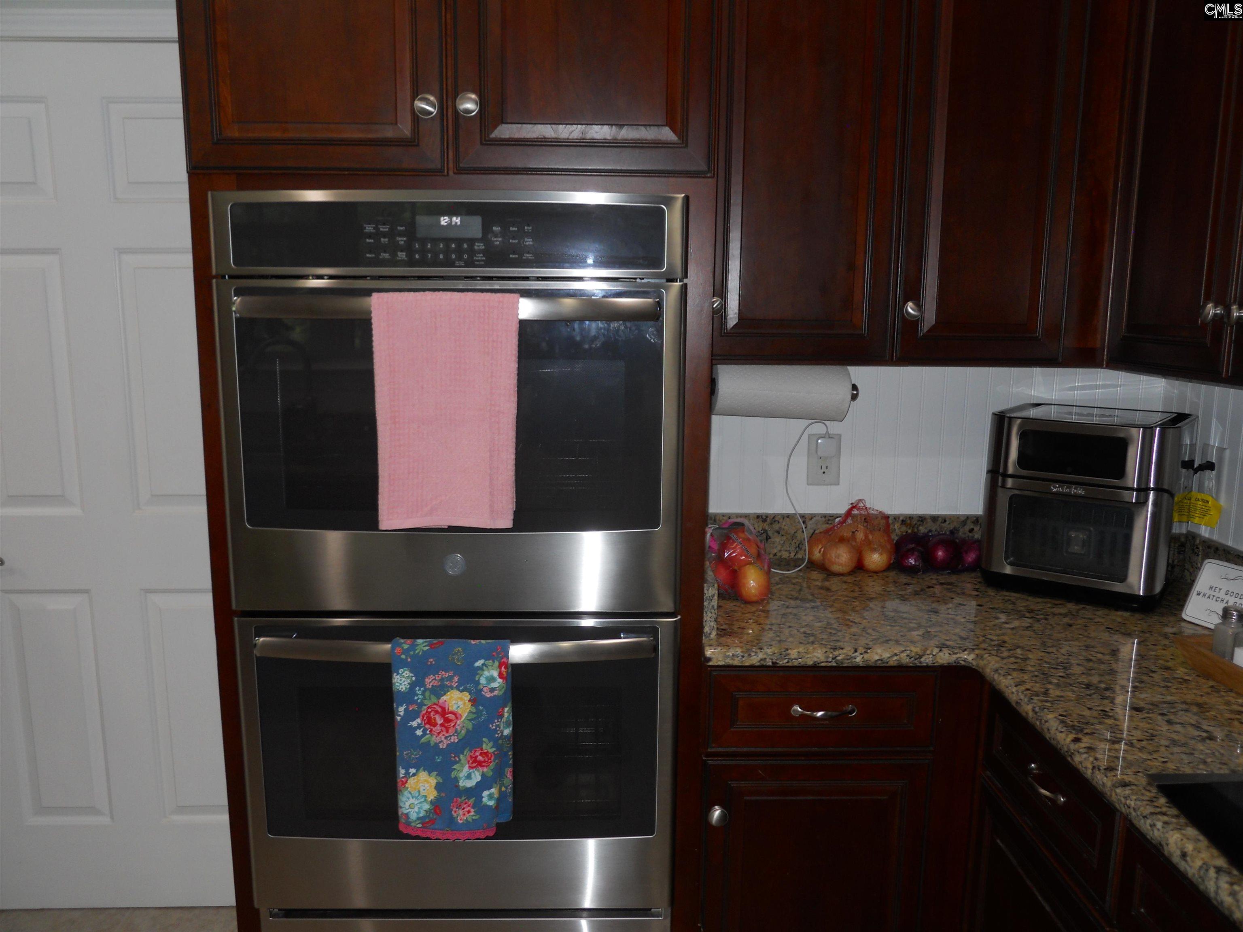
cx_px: 622
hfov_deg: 63.4
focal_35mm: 28
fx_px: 1005
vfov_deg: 49.7
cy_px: 466
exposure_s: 1/25
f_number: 2.7
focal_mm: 5
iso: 80
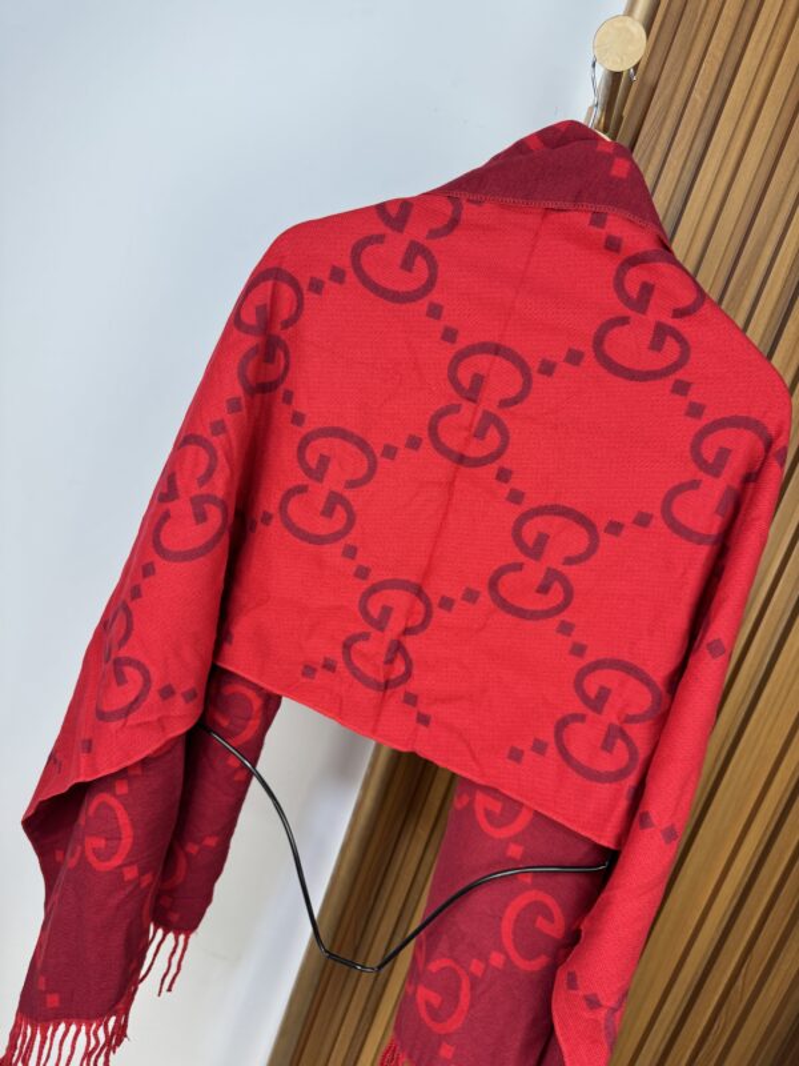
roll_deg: -18.5
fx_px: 739
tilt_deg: -10.3
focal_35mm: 24
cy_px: 533
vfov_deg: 71.6
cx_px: 400
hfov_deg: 56.8
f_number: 1.78
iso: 125
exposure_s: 1/120
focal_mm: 6.76
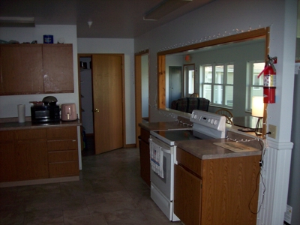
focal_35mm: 36
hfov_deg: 51.4
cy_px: 112
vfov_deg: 39.7
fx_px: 312
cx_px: 150
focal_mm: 6
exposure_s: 1/64
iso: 80
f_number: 2.7
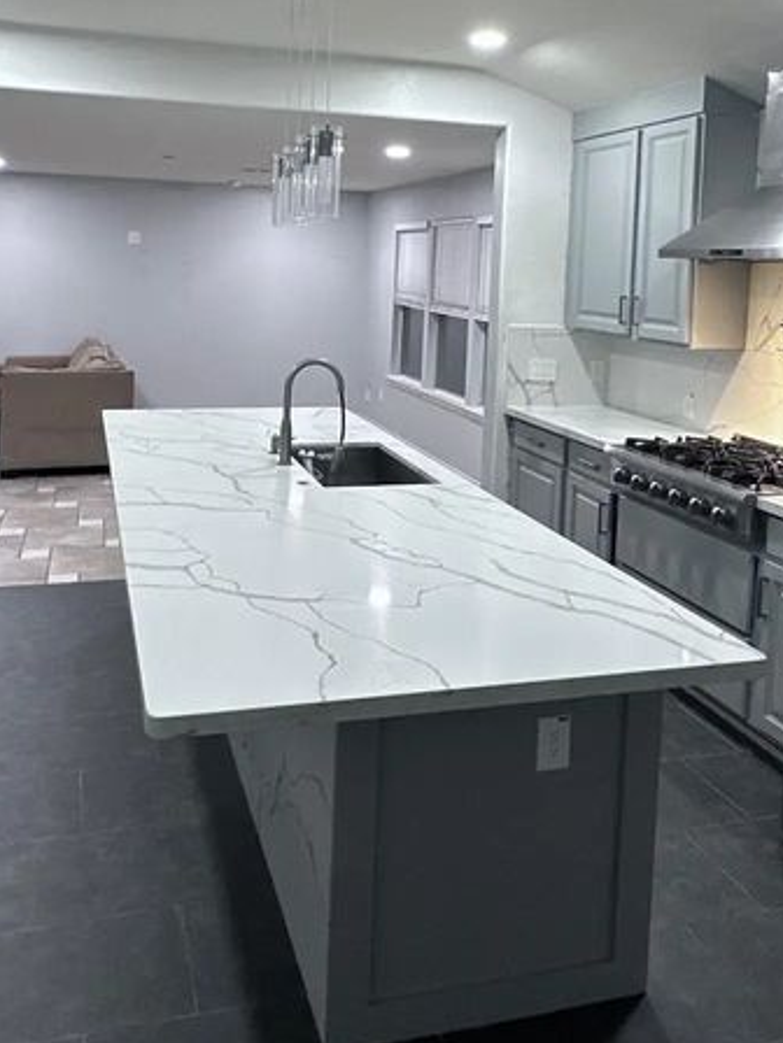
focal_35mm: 32
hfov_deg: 44.1
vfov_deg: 55.3
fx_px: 965
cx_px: 350
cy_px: 324
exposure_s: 1/60
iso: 200
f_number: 2.2
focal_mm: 2.22
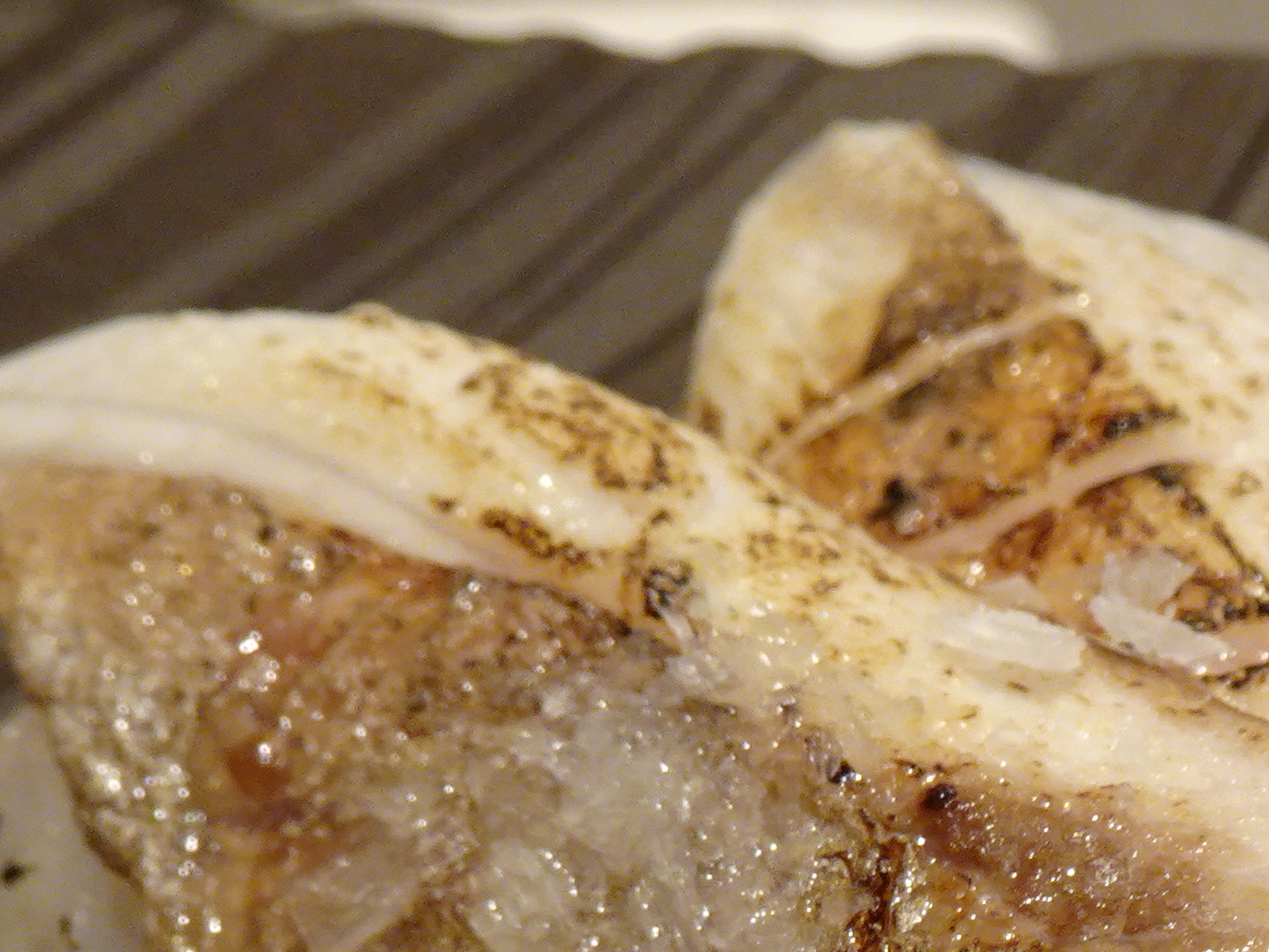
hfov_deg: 15.0
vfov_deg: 11.2
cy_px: 1289
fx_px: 4729
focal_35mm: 129
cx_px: 1309
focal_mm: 7.06
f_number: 4.5
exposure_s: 1/20
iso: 200
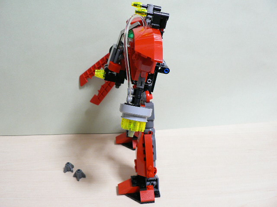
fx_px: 288
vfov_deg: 39.7
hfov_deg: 51.4
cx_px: 138
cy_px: 104
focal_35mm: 36
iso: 200
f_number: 2.8
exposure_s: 1/15
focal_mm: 6
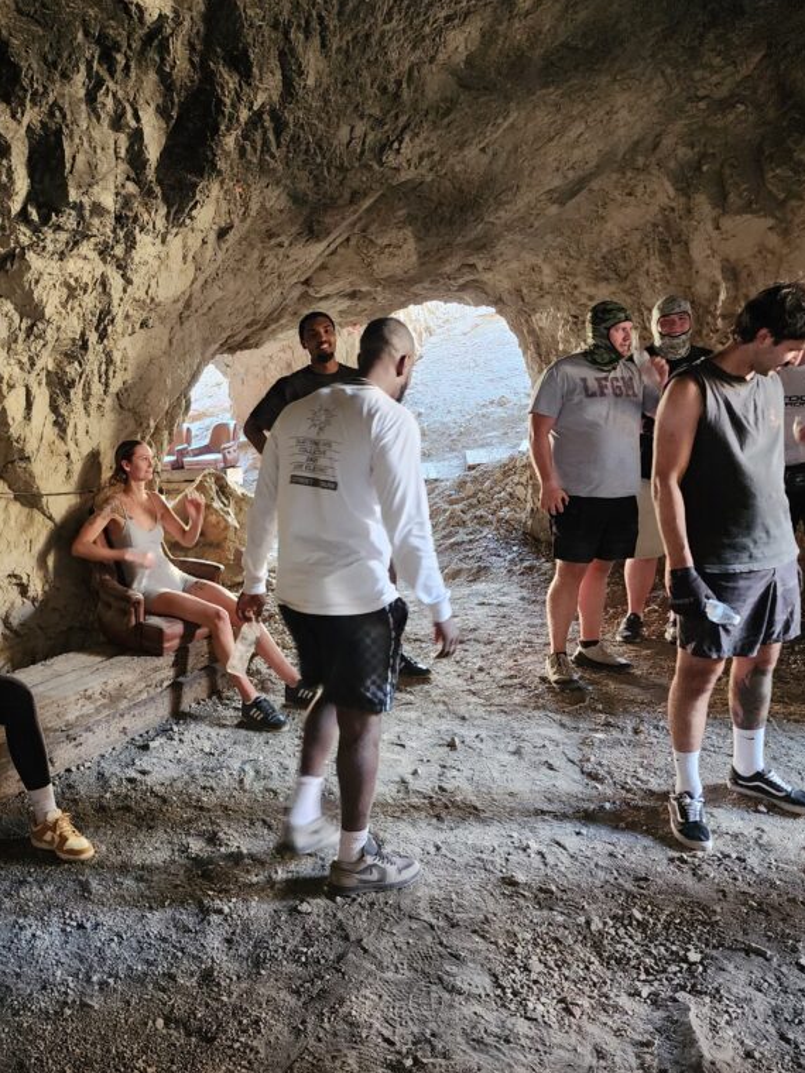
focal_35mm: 31
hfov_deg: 45.0
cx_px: 292
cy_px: 553
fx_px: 961
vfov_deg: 58.3
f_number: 1.8
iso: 640
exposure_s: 1/30
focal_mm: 6.4
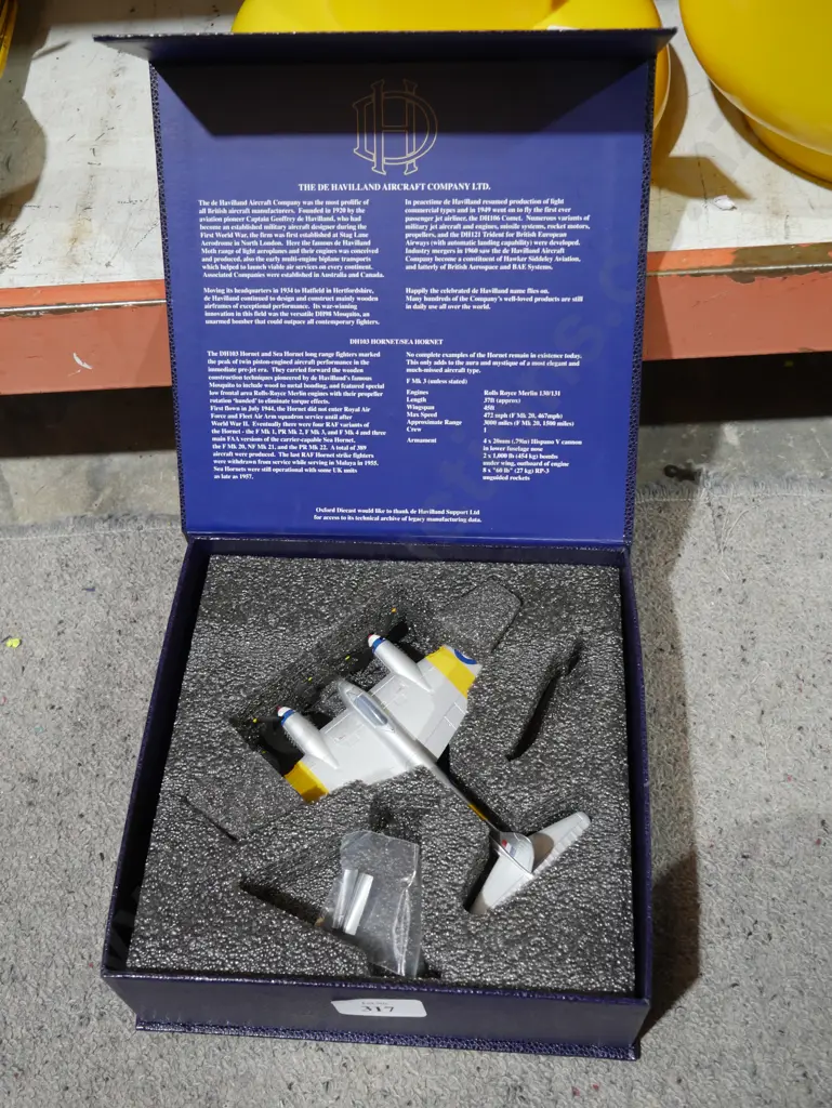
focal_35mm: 36
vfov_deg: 51.3
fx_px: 1153
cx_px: 416
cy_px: 554
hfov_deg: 39.7
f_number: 4
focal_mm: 18
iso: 640
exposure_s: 1/60
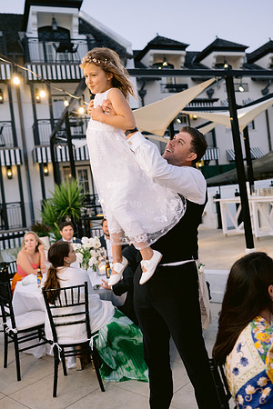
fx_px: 398
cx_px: 136
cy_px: 204
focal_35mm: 35
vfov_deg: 54.4
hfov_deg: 37.9
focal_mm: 35
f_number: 2.5
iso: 1600
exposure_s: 1/160
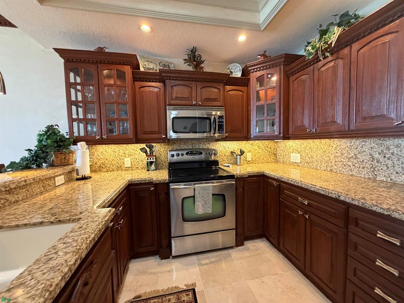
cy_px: 152
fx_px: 163
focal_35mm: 14
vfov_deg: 85.7
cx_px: 202
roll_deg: +0.8
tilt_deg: -2.1
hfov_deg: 102.1
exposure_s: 1/60
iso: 400
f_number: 2.2
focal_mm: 2.22
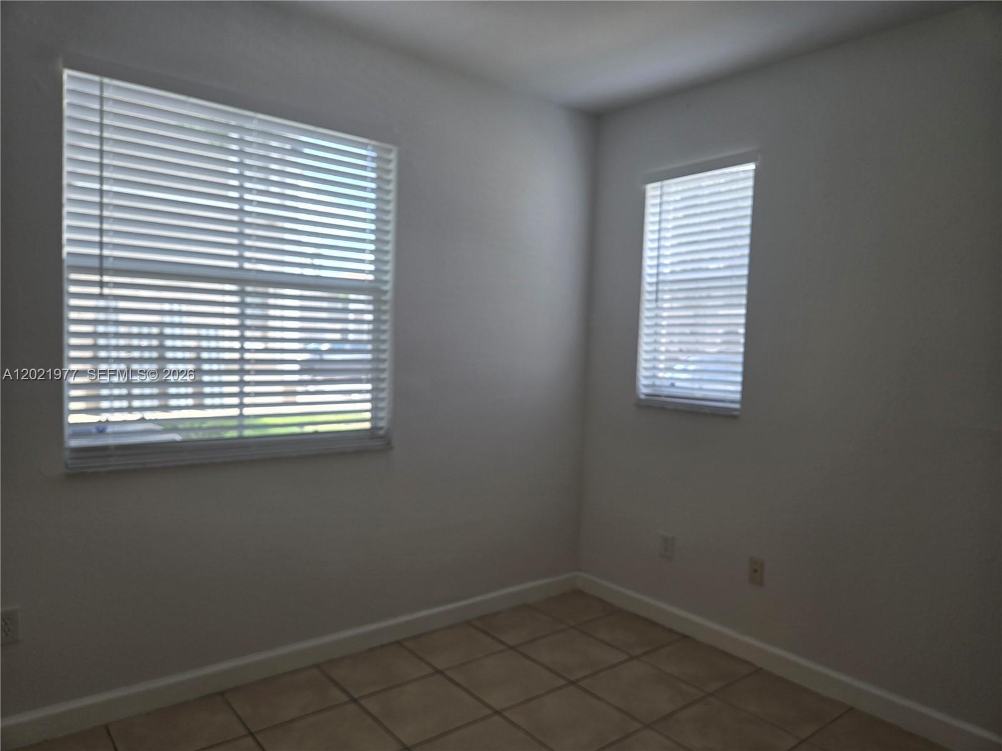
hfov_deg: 73.9
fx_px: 666
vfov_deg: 58.9
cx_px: 501
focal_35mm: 23
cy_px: 376
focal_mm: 5.4
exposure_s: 1/120
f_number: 1.8
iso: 25
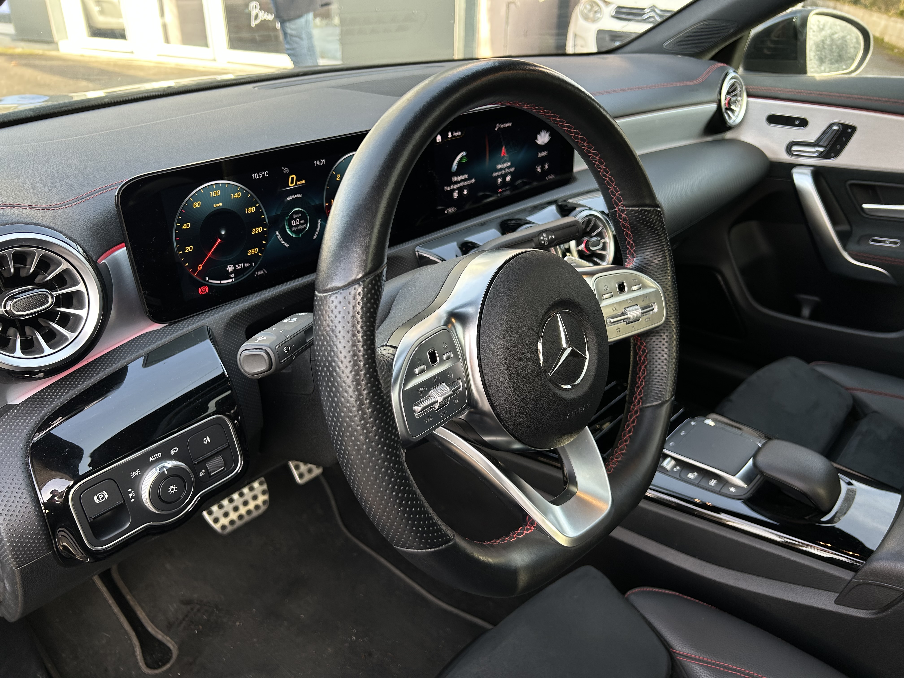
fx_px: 679
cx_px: 452
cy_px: 339
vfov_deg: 53.1
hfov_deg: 67.3
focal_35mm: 26
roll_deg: -1.3
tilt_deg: -29.3
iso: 40
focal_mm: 5.7
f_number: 1.5
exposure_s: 1/121
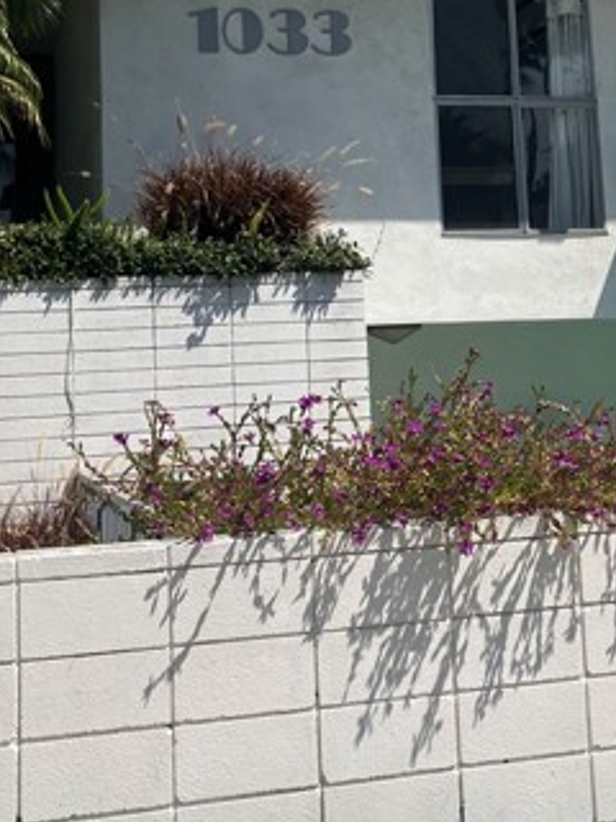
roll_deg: +1.0
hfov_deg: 26.1
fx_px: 1329
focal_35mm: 56
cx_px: 318
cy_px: 146
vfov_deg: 33.2
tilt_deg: +7.5
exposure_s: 1/3745
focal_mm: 3.99
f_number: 1.8
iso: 32
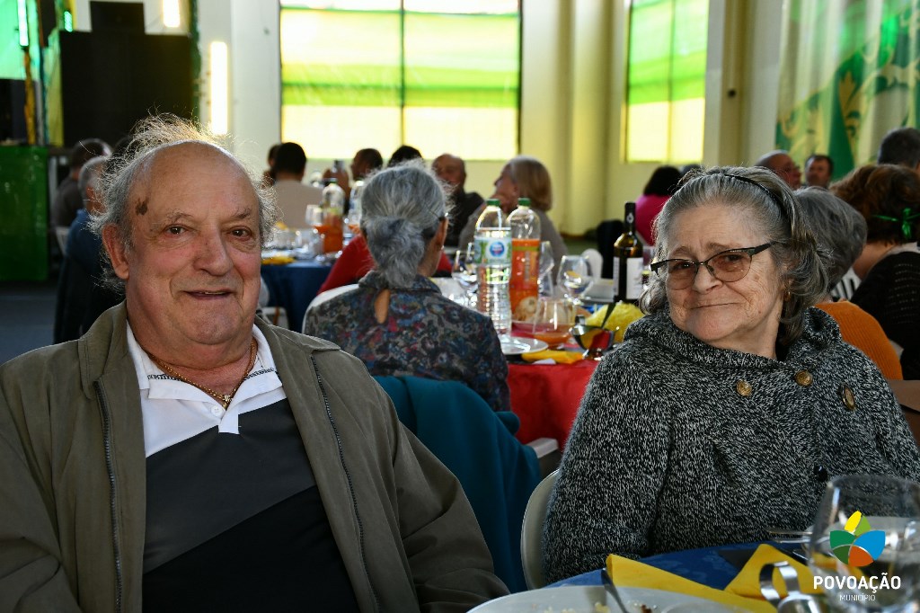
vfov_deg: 23.8
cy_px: 306
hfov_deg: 35.1
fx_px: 1456
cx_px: 460
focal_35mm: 57
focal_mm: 38
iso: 800
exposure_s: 1/160
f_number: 4.5
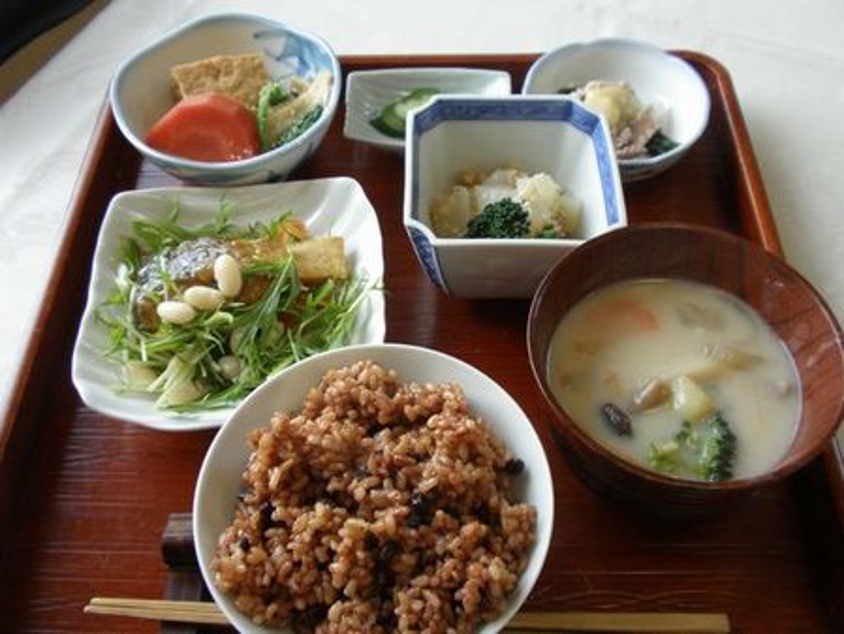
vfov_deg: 38.7
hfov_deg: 50.1
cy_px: 317
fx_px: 902
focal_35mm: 37
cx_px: 422
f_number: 3.5
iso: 100
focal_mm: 6.6
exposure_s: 1/50
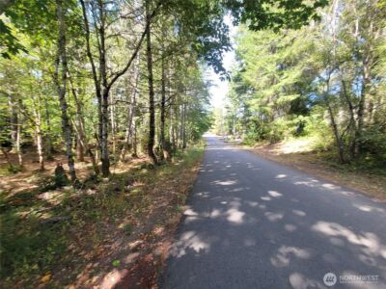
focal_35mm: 13
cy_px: 144
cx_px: 193
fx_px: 145
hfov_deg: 106.2
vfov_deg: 89.9
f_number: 2.2
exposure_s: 1/131
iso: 50
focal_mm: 2.2
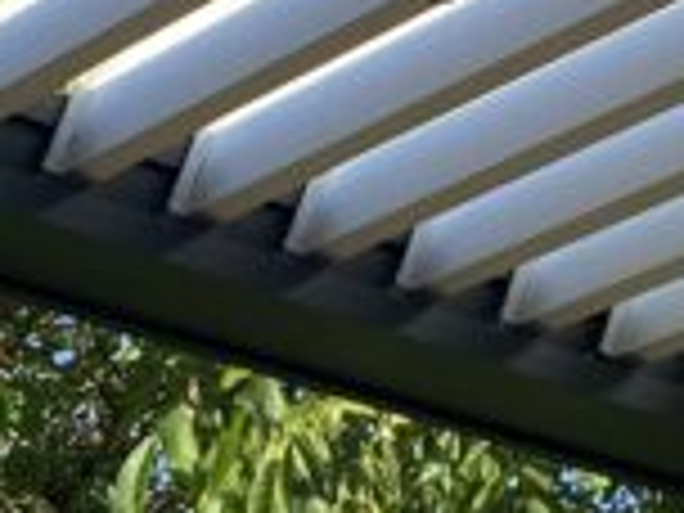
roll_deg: +0.8
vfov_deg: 7.9
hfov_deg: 11.3
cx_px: 288
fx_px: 3458
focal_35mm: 175
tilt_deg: +5.6
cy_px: 1242
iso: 32
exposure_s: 1/1053
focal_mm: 4.25
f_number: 1.8
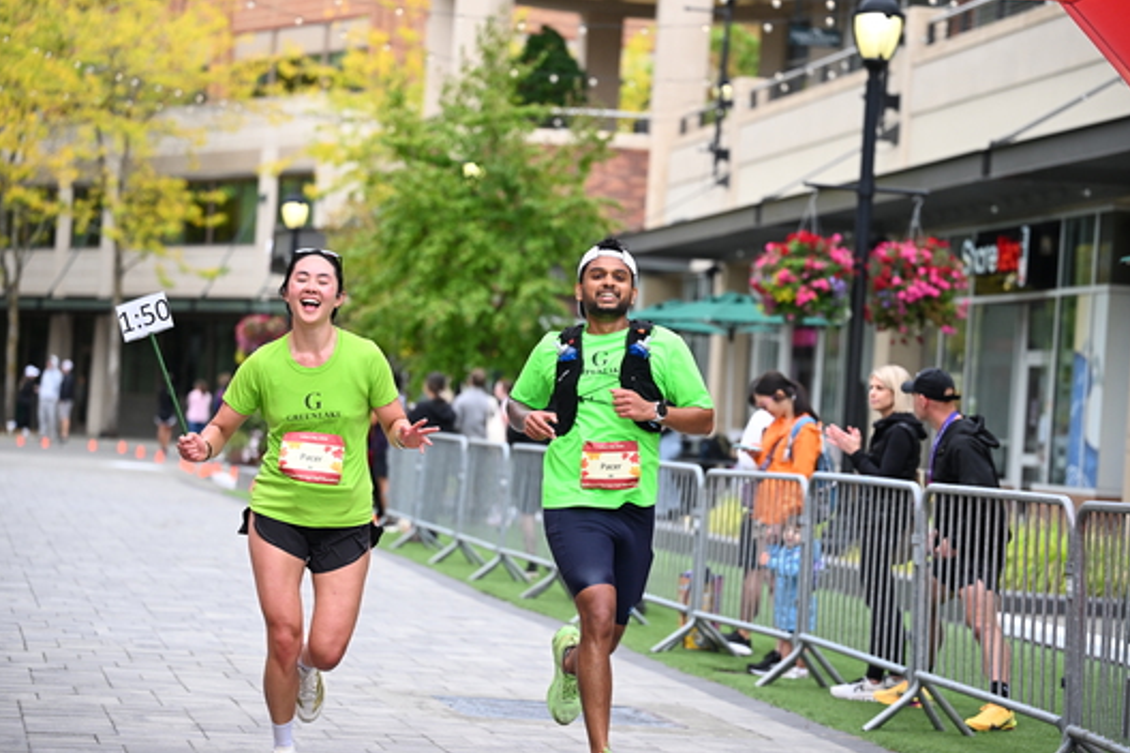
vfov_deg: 13.6
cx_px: 576
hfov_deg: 20.2
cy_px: 388
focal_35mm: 101
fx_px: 3170
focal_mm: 97
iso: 800
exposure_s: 1/2000
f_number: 2.8
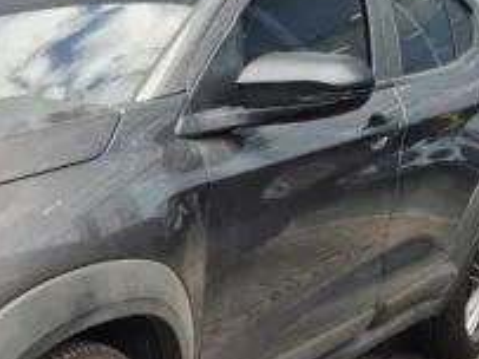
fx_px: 940
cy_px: 305
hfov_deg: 26.3
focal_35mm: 68
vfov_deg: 21.2
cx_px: -52
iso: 25
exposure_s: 1/443
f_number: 1.8
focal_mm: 5.4
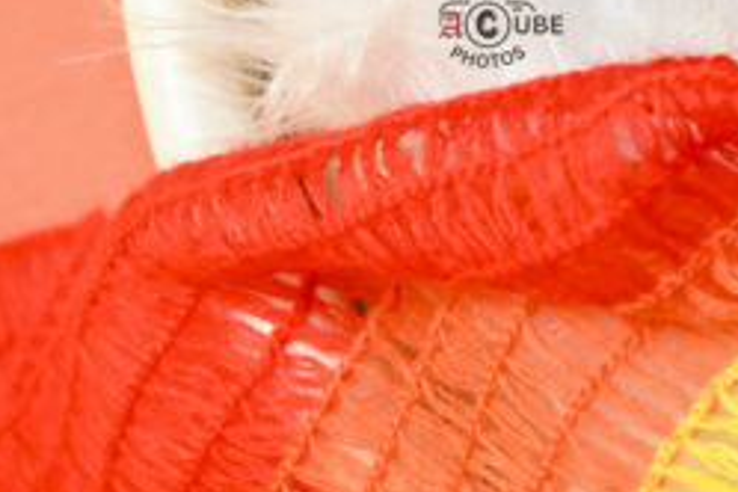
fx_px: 4715
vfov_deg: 5.9
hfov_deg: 8.5
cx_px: 1506
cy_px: -239
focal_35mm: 230
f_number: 4
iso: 500
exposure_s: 1/200
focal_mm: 56
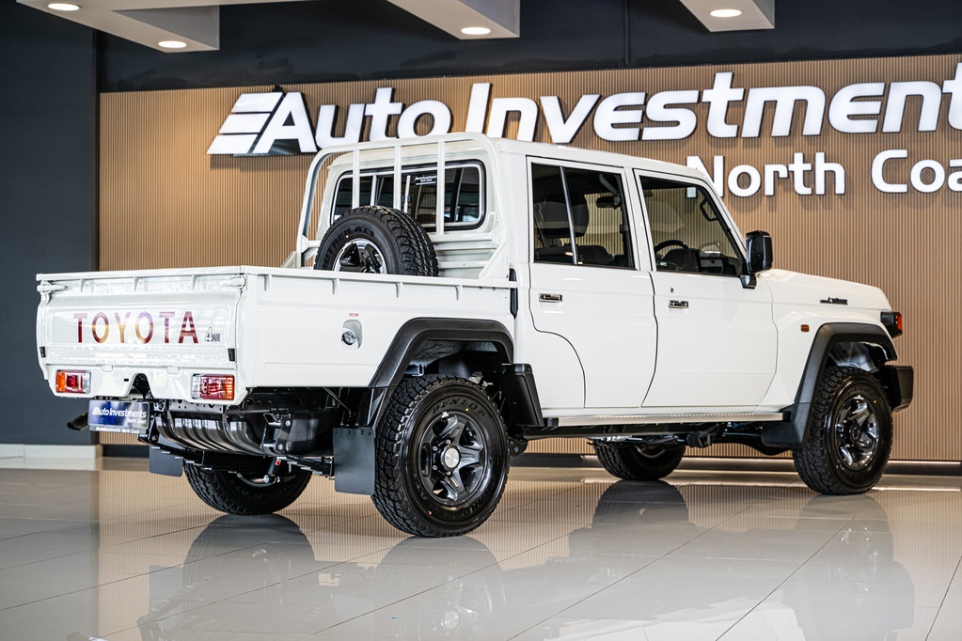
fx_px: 1764
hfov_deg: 30.5
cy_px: 320
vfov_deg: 20.6
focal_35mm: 66
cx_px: 481
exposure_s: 1/100
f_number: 4
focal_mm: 66
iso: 320
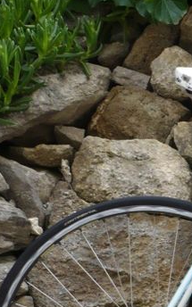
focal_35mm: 108
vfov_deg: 18.7
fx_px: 904
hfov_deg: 10.9
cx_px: 400
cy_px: 318
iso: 100
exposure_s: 1/200
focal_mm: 5.8
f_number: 2.8
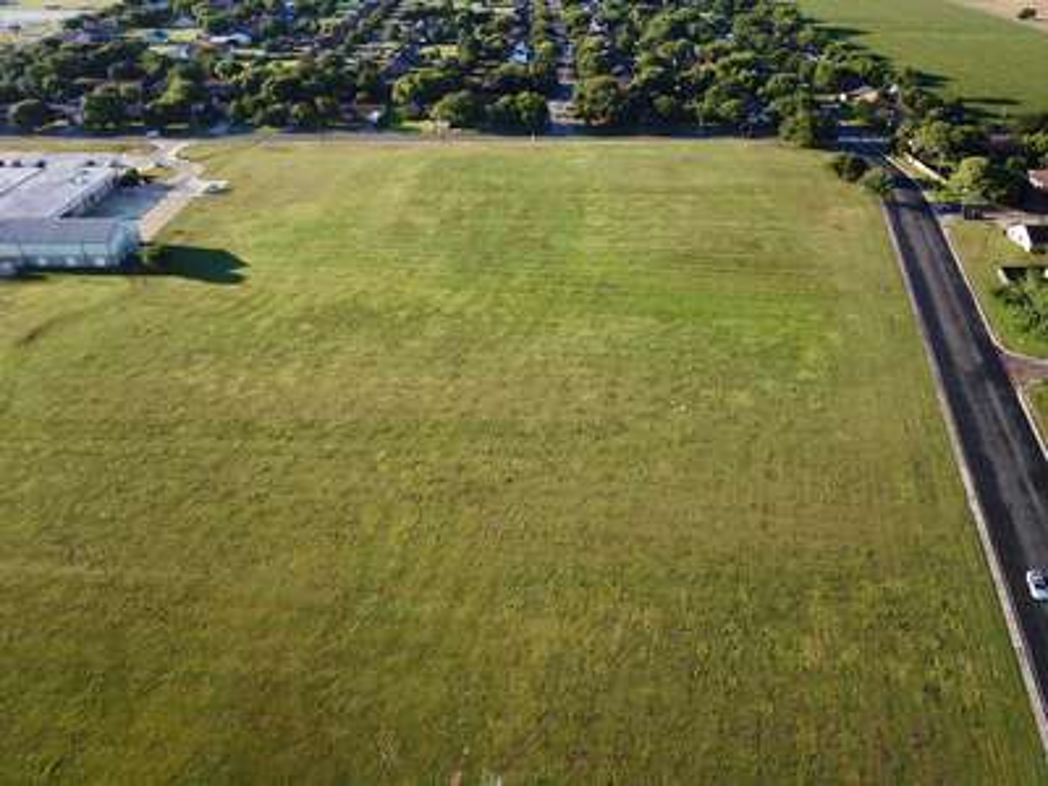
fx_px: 787
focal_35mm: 26
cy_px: 393
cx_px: 524
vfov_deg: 53.1
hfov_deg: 67.3
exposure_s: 1/489
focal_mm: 4.73
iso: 100
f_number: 2.2
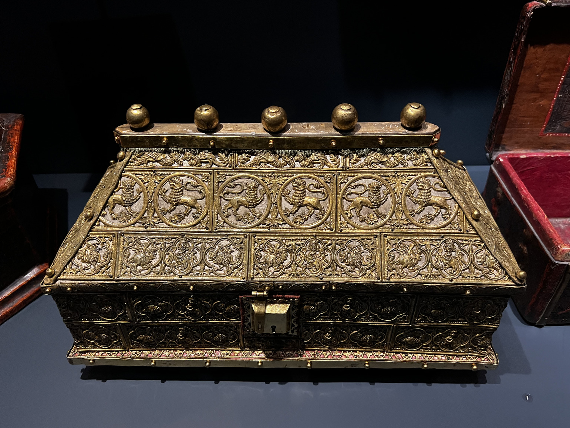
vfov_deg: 51.4
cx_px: 290
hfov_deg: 65.3
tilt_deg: -39.3
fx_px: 445
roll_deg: +1.6
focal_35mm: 27
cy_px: 219
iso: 500
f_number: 1.5
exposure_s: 1/50
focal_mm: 5.7
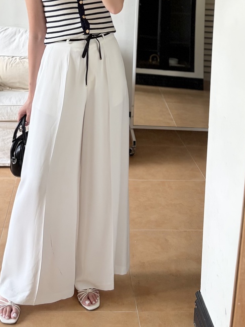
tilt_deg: -15.6
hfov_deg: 35.4
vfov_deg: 45.3
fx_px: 377
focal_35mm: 40
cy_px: 85
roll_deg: -2.8
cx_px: 68
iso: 100
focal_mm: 5.96
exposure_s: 1/121
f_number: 1.6
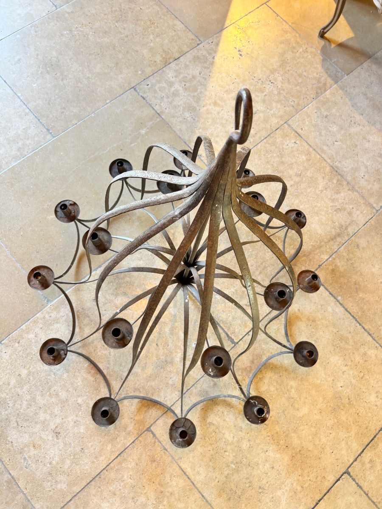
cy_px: 254
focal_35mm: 24
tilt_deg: -74.9
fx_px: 353
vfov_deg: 71.6
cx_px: 191
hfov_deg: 56.8
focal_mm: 6.76
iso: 160
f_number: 1.78
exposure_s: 1/50
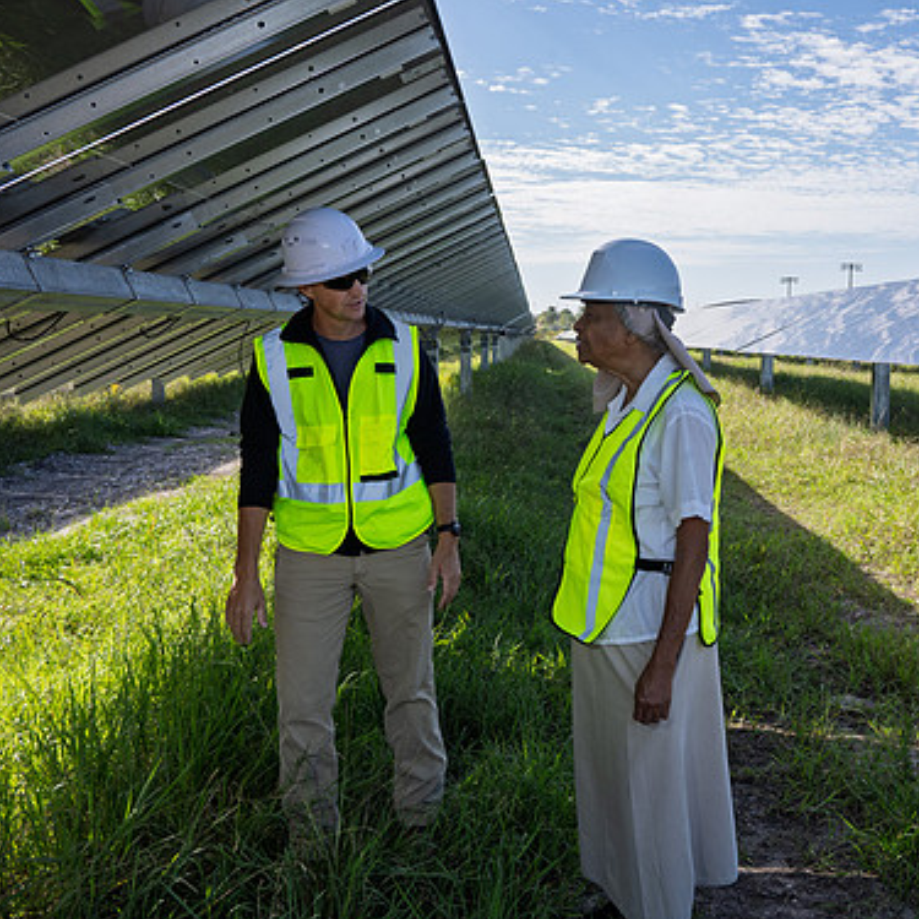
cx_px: 562
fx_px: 1141
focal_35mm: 38
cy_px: 434
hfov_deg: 43.6
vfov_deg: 43.8
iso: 200
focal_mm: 28
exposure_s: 1/160
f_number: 10
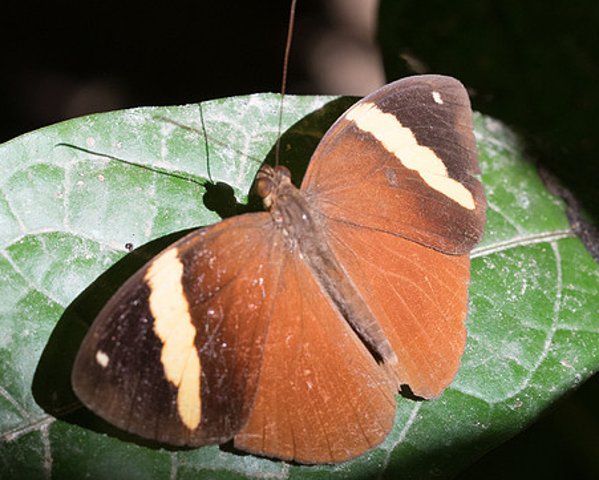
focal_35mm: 475
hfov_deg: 4.1
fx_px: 8423
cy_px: 368
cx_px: 448
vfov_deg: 3.3
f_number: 7.1
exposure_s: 1/1250
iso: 800
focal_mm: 150
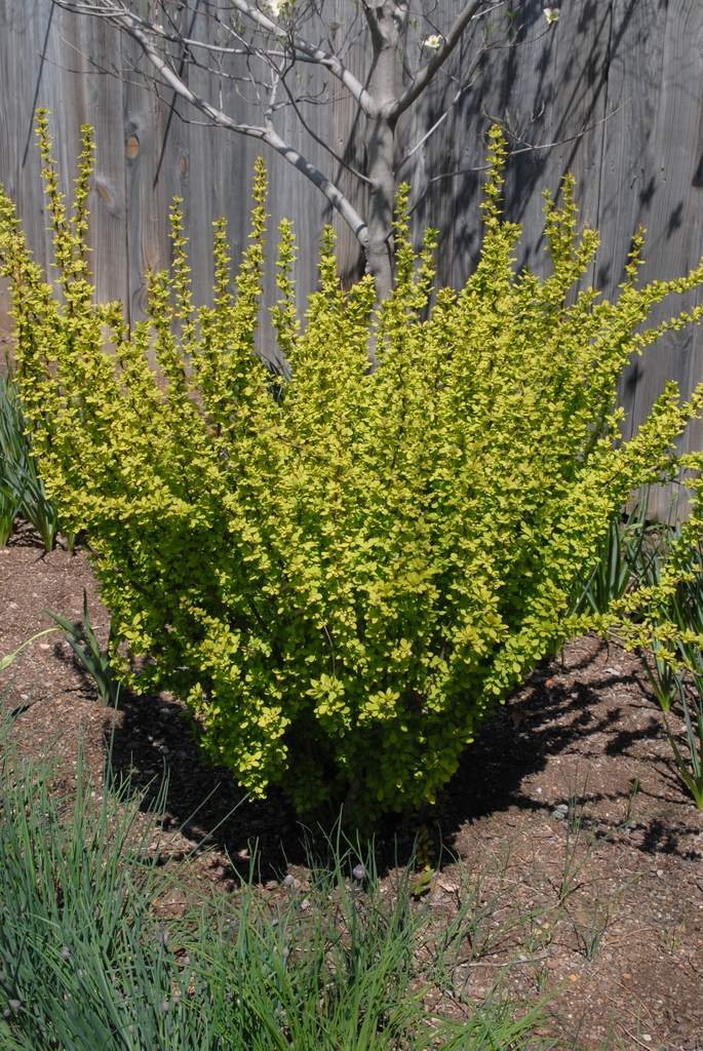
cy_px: 526
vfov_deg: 41.1
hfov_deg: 28.1
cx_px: 352
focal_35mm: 48
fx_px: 1403
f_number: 11
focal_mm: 32
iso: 400
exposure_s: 1/500
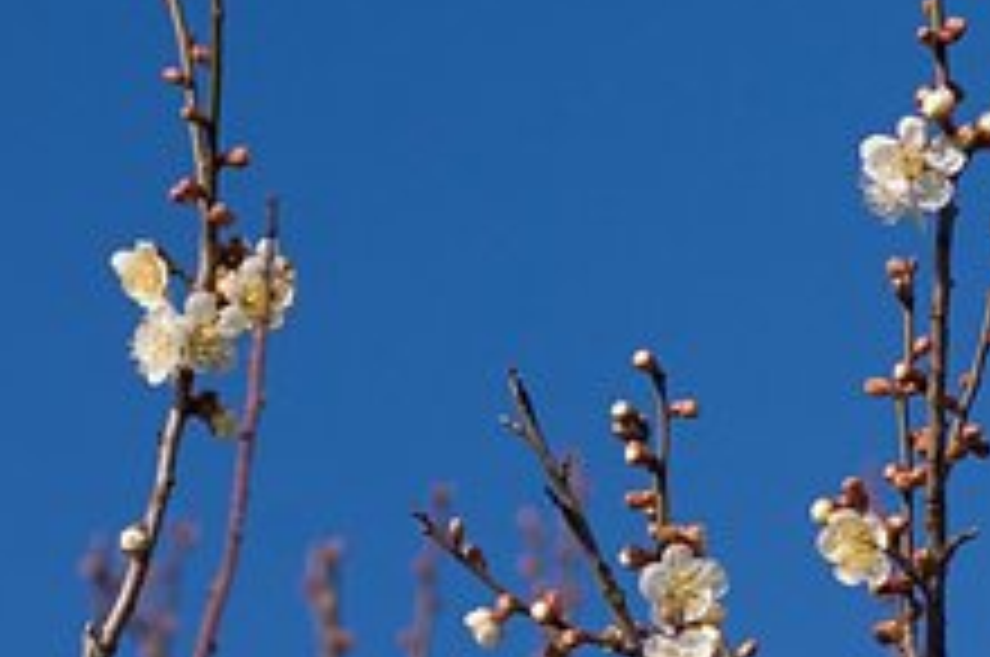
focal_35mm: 245
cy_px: 693
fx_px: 6728
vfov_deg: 5.6
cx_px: 675
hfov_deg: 8.4
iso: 200
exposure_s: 1/2000
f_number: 5
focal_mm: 70
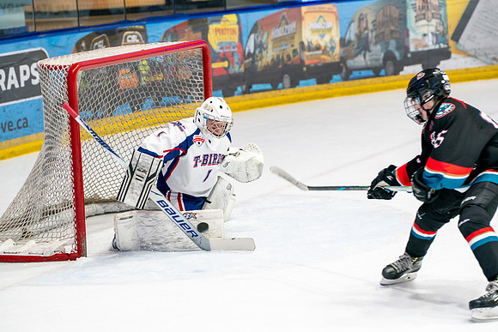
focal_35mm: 150
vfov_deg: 9.1
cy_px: 183
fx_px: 2082
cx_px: 247
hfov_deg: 13.6
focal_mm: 110
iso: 3200
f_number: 3.2
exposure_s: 1/800
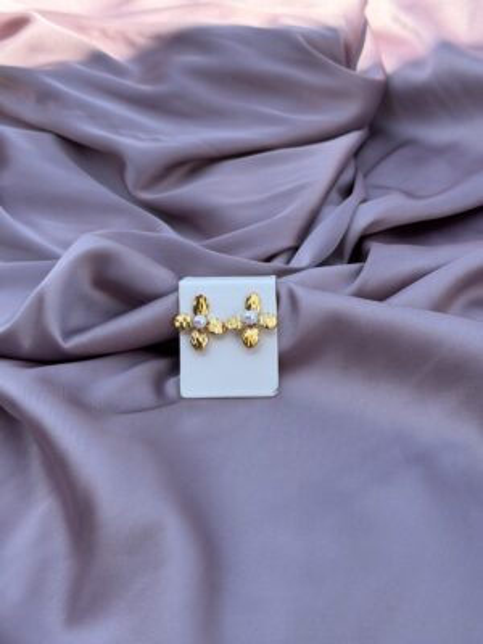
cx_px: 242
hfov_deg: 30.3
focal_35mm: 48
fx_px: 893
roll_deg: +3.5
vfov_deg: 39.7
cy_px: 322
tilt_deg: -37.3
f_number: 1.78
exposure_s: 1/2208
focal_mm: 6.76
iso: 64
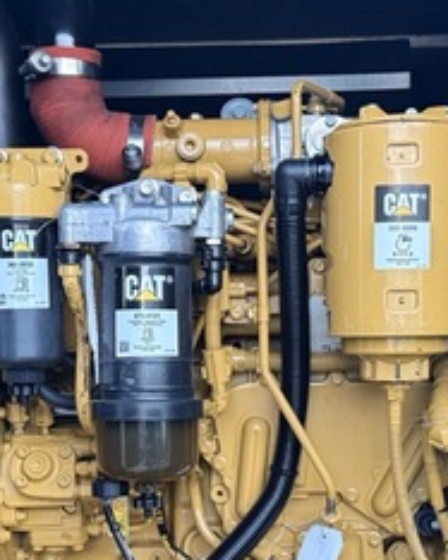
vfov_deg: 29.3
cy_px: 392
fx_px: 1061
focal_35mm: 64
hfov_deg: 23.8
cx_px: 232
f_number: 1.78
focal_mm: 6.76
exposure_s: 1/60
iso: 500
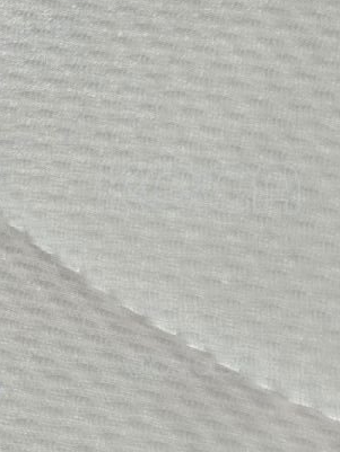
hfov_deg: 11.3
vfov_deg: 13.4
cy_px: 1065
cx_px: 810
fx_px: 1440
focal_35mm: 110
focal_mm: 5.4
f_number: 1.8
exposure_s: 1/60
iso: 800
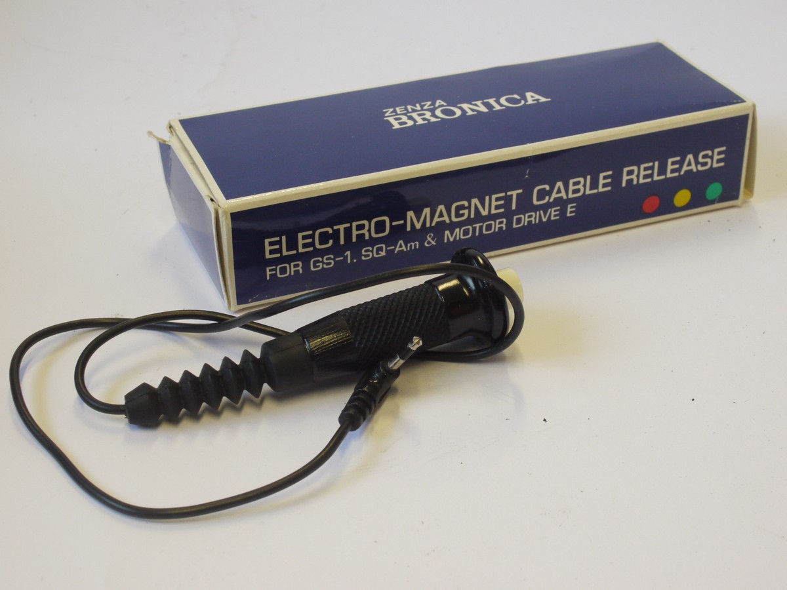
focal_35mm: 60
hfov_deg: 32.2
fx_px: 1364
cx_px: 394
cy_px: 295
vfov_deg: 24.4
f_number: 10
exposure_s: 1/50
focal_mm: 30
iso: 800
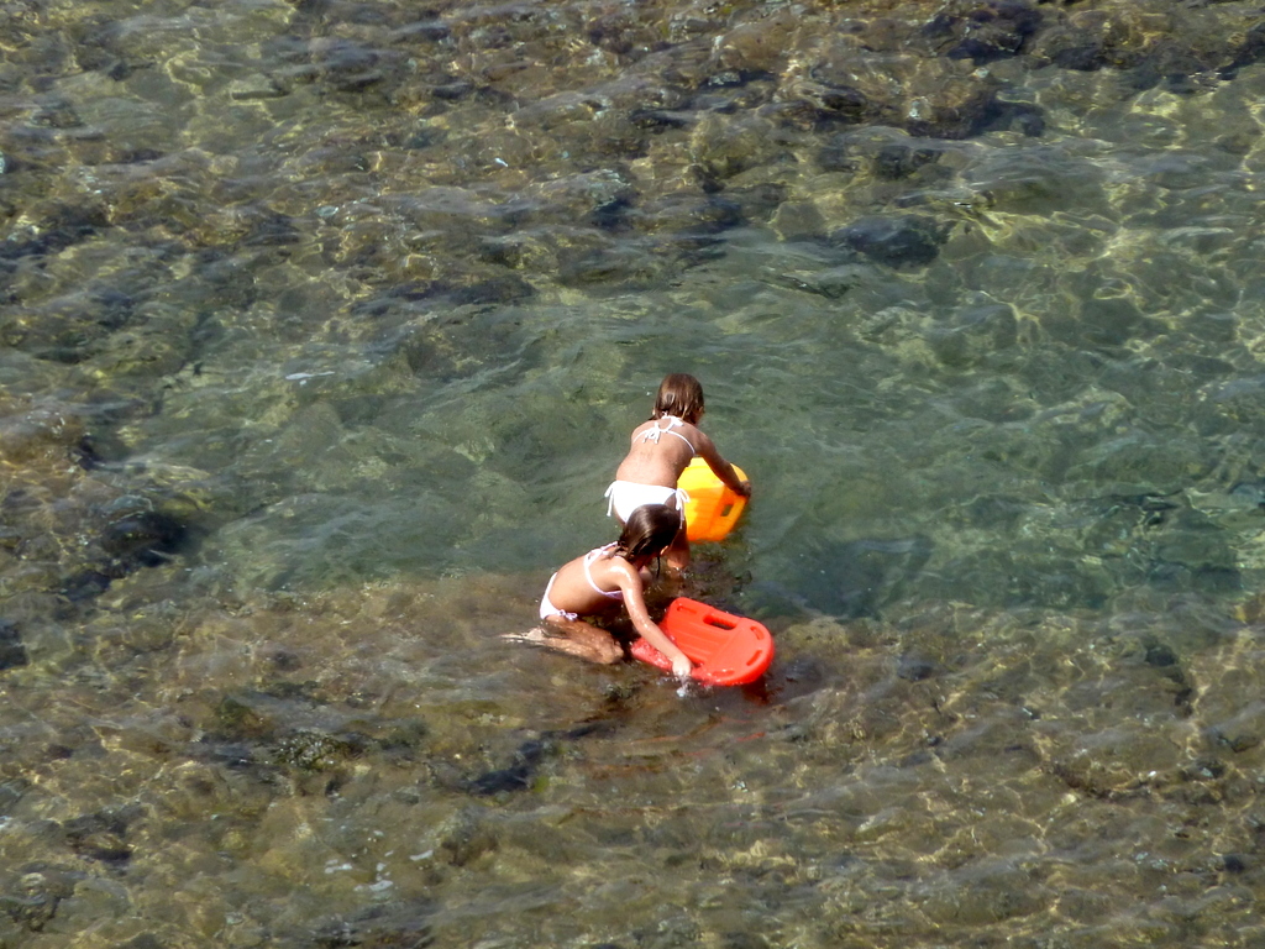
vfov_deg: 3.7
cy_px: 474
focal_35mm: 399
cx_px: 632
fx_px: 14581
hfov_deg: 5.0
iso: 160
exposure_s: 1/500
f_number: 4.9
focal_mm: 49.2
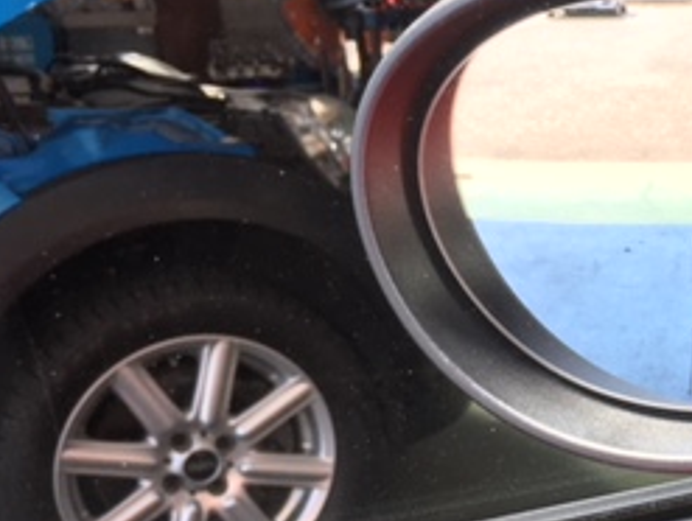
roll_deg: +0.6
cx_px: 818
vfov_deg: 19.6
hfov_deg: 23.8
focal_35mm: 75
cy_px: 367
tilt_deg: -13.8
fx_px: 1501
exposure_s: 1/60
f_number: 2.2
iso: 32
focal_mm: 4.15
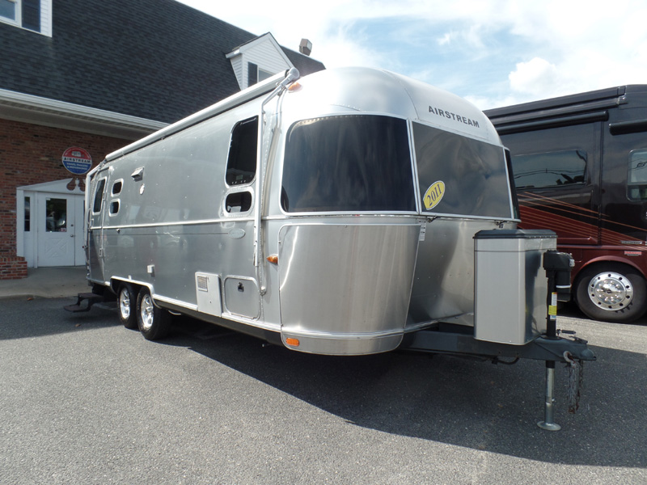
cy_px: 242
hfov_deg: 73.9
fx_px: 430
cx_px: 324
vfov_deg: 58.9
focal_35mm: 23
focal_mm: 4.1
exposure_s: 1/750
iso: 80
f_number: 3.2
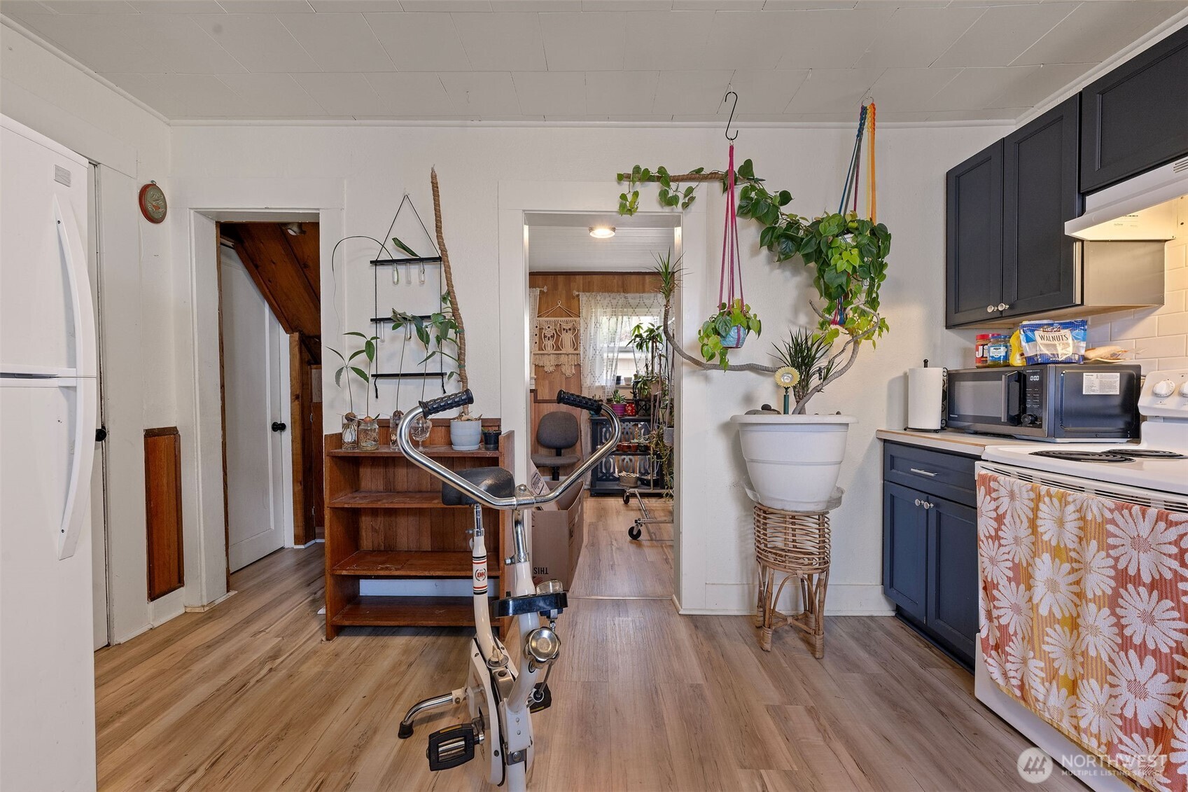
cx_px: 594
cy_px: 396
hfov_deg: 104.3
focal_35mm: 14
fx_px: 462
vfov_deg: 81.2
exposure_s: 1/3
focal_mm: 14
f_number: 9
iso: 400
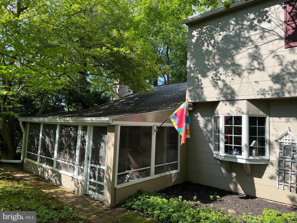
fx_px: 206
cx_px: 148
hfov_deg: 71.6
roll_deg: -1.6
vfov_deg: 56.8
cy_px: 112
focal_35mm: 24
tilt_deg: +4.0
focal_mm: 6.76
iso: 100
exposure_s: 1/1174
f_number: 1.78
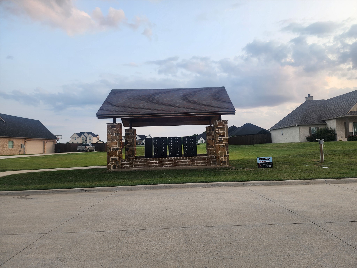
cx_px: 178
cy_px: 134
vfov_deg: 58.9
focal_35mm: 23
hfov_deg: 73.9
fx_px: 237
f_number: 1.8
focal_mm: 6.4
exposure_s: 1/120
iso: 16
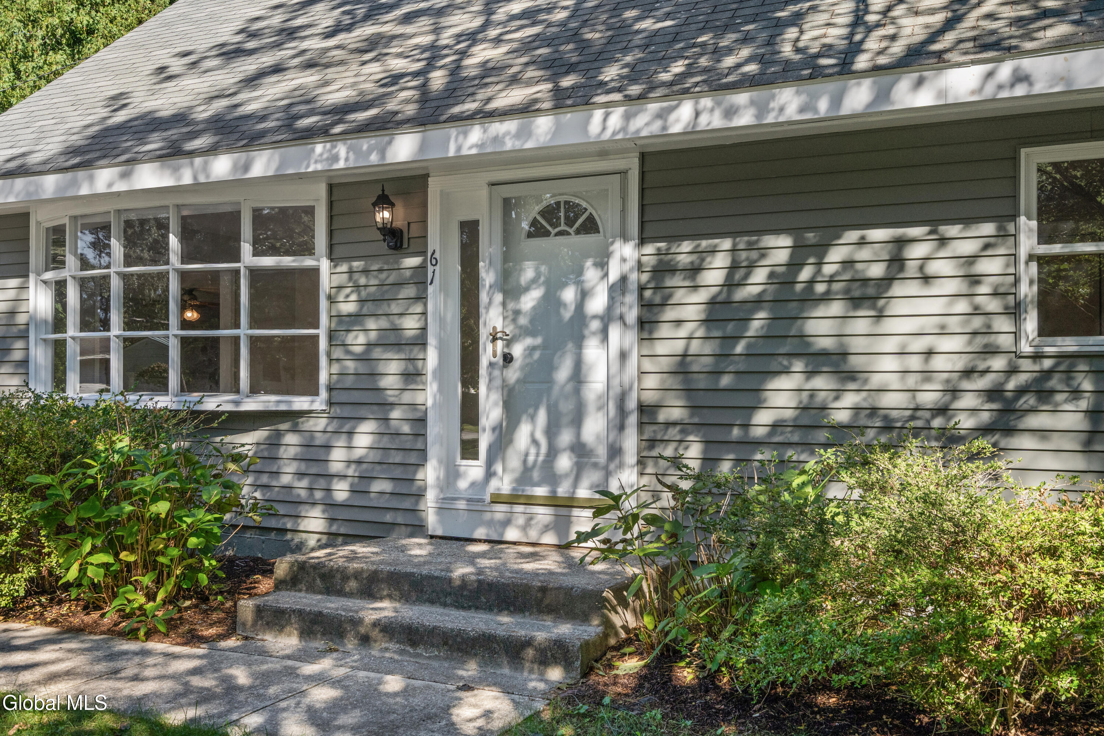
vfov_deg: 40.0
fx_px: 1012
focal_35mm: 33
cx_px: 552
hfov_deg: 57.2
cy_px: 368
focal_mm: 33
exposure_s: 1/800
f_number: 8
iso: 640
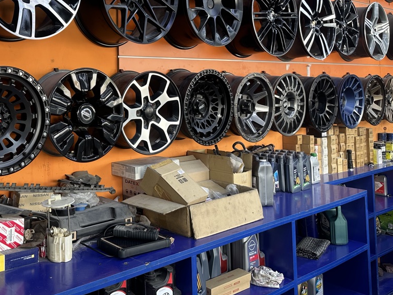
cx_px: 85
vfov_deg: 36.5
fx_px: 431
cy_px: 63
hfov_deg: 46.7
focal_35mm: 38
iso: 80
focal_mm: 6.86
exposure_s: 1/100
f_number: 1.78
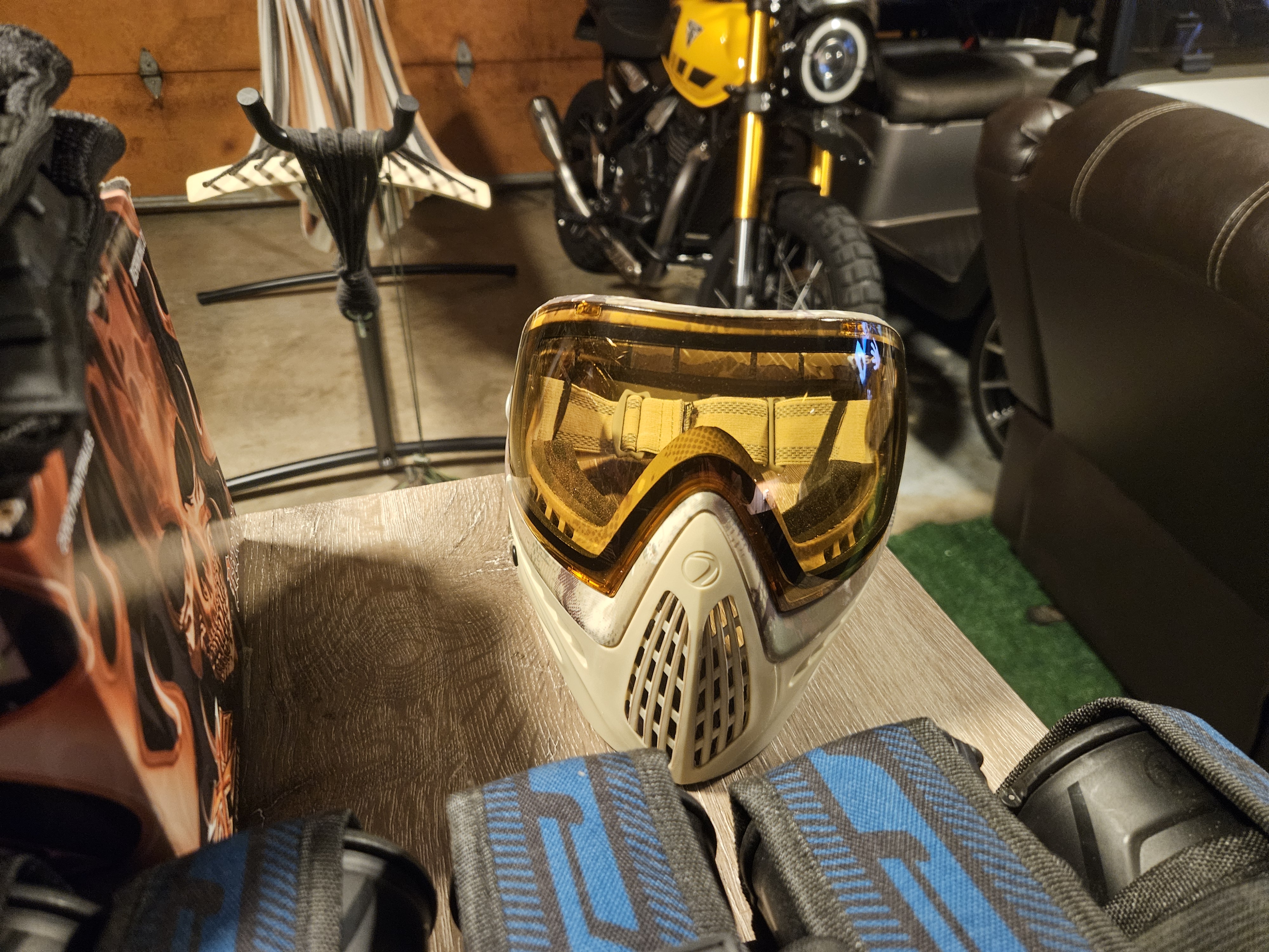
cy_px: 476
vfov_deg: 58.9
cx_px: 634
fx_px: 843
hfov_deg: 73.9
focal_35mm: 23
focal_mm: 5.4
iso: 640
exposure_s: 1/30
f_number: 1.8
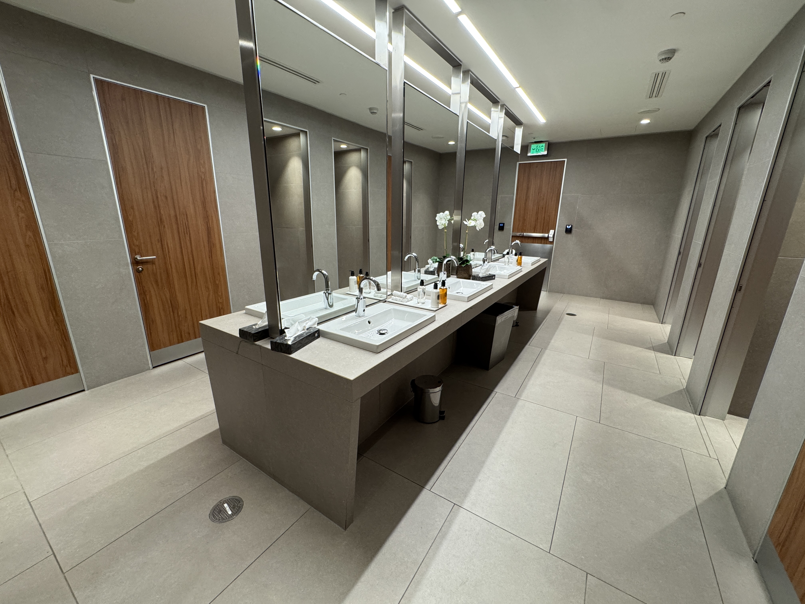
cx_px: 402
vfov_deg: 85.7
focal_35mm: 14
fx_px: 326
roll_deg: -0.9
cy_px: 302
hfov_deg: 102.1
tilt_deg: -15.6
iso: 200
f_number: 2.2
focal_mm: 2.22
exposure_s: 1/100
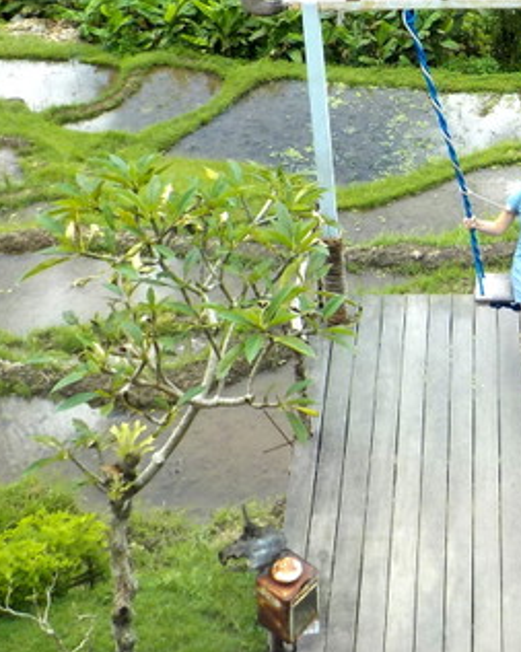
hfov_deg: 19.9
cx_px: 550
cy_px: 39
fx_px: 1428
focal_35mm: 74
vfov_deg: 24.8
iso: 125
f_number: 3.3
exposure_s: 1/400
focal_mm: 4.1
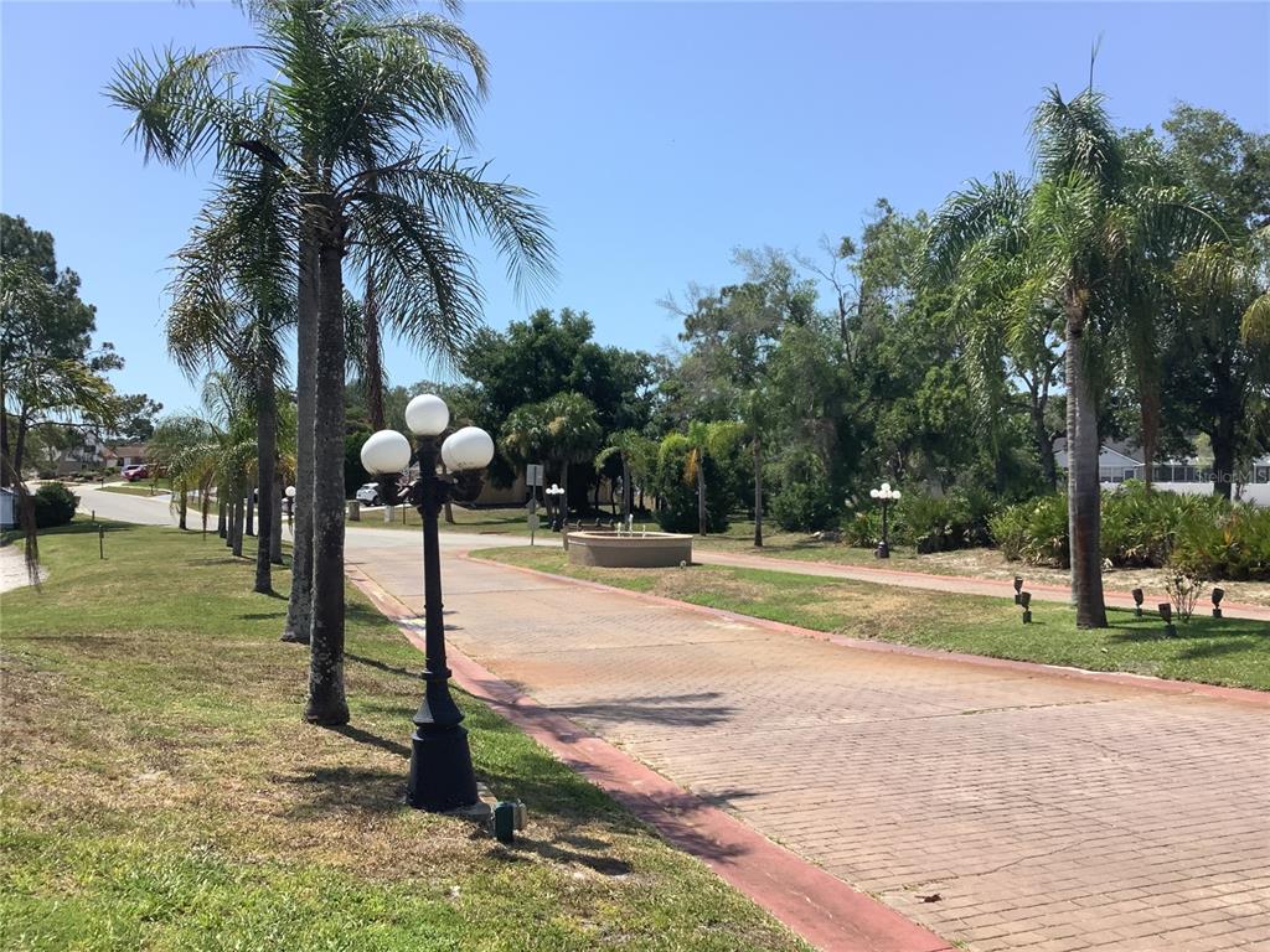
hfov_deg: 58.4
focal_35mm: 31
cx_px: 635
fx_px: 1137
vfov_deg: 45.4
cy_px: 476
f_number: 2.4
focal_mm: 3.3
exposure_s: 1/1508
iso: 25
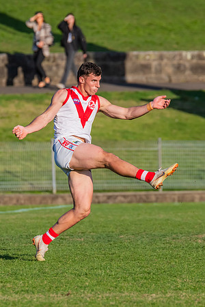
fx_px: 5592
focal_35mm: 655
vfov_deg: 3.1
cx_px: 106
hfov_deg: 2.1
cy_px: 154
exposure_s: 1/1600
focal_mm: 420
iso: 800
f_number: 8
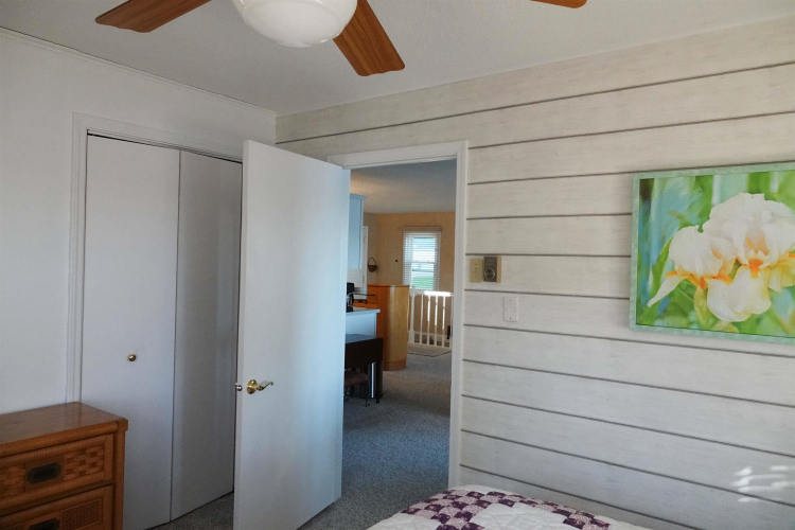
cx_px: 398
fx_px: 530
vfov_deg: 53.1
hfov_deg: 73.7
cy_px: 265
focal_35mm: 24
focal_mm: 8.84
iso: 1600
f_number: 3.2
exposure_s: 1/400
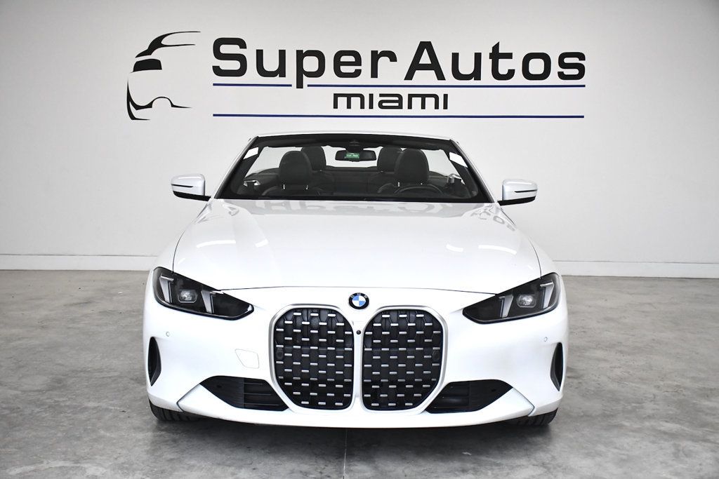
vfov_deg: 28.1
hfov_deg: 41.1
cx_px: 360
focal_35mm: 48
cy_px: 240
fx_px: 959
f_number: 4.5
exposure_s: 1/2000
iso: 2500
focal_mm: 32
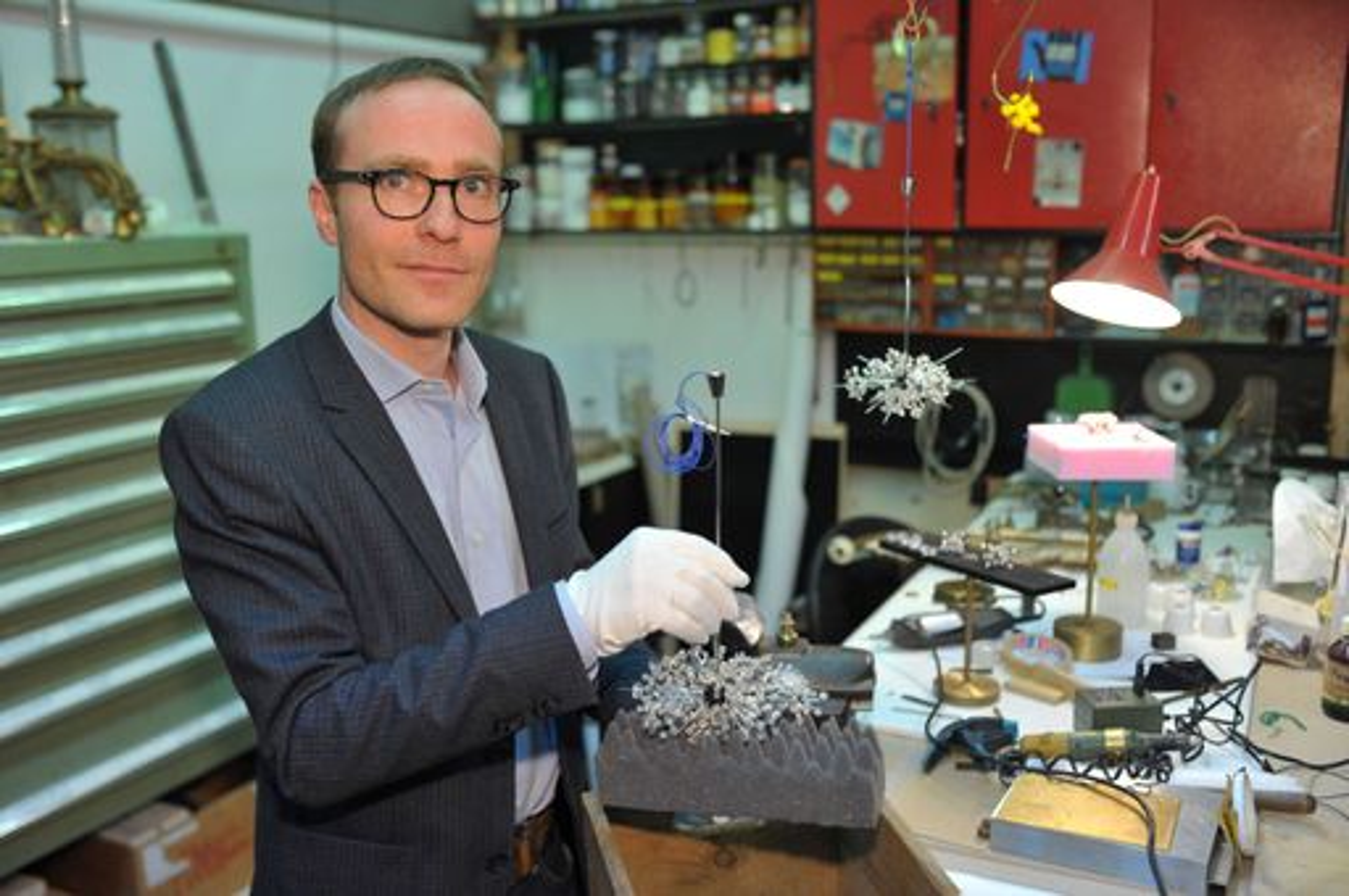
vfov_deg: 37.8
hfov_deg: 54.5
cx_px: 674
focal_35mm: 35
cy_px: 448
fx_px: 1310
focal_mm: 35
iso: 1600
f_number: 2.5
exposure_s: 1/400
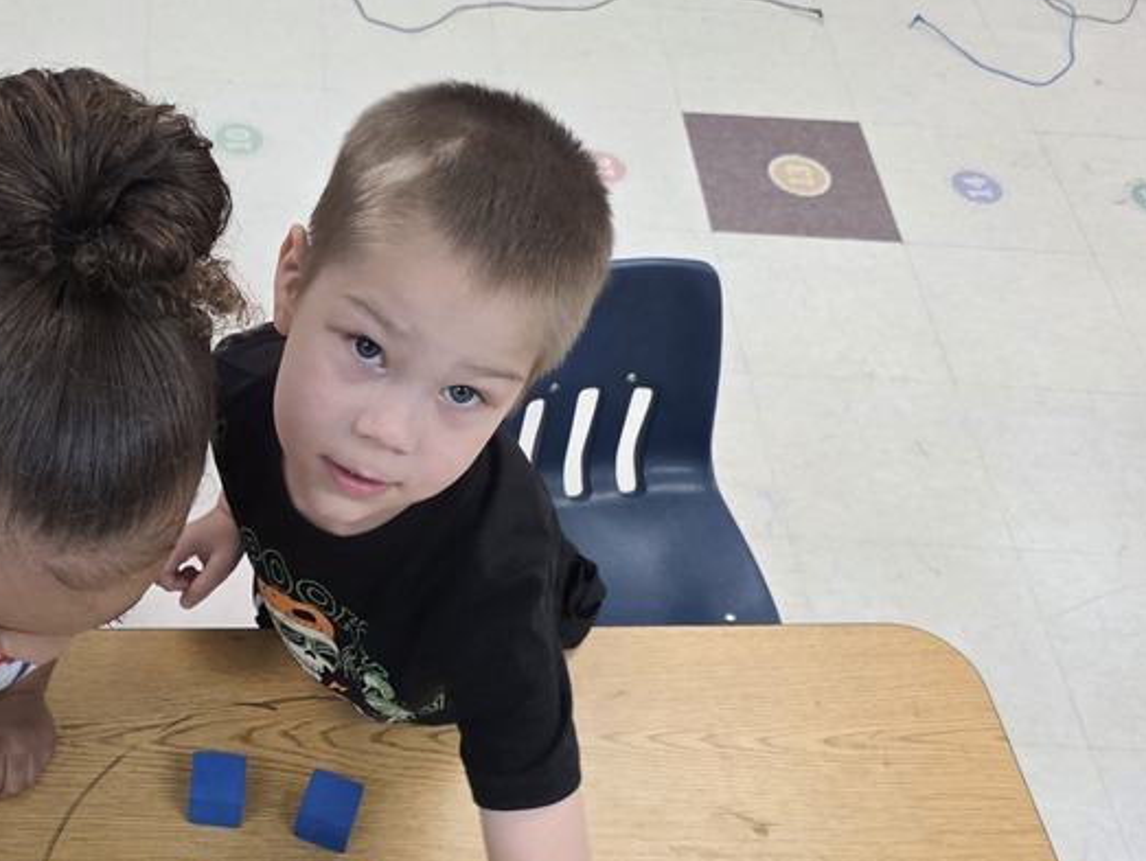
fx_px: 1491
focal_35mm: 45
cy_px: 561
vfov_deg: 32.0
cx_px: 210
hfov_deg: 40.1
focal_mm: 6.3
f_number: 1.7
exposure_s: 1/120
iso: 400
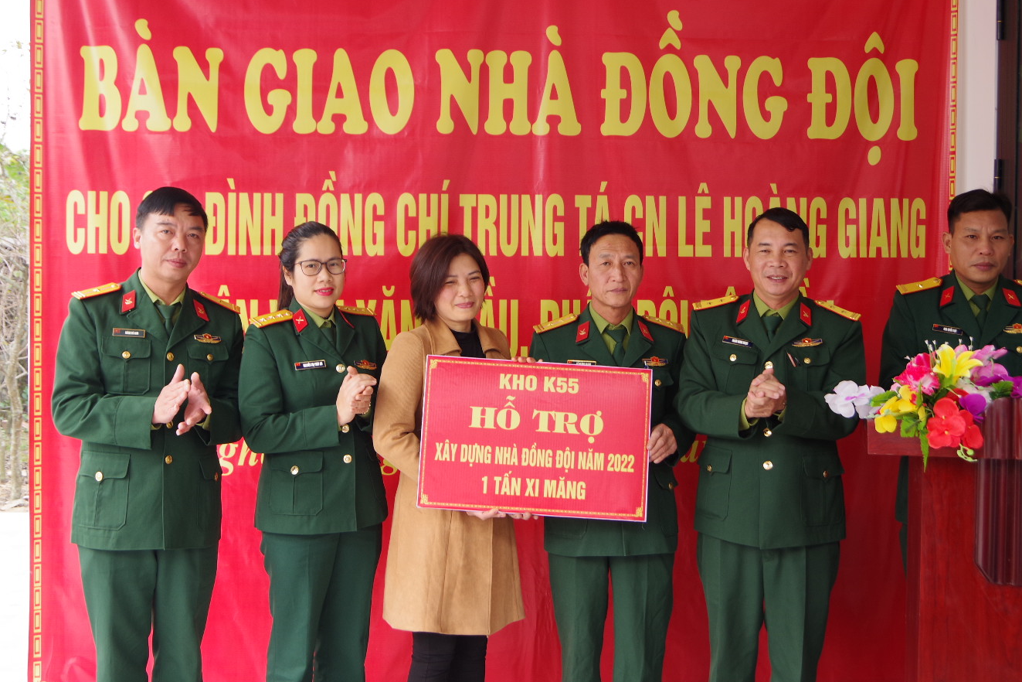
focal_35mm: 45
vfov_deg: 29.8
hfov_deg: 43.6
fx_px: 1277
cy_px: 285
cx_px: 488
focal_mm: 21
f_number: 4
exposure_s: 1/80
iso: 200
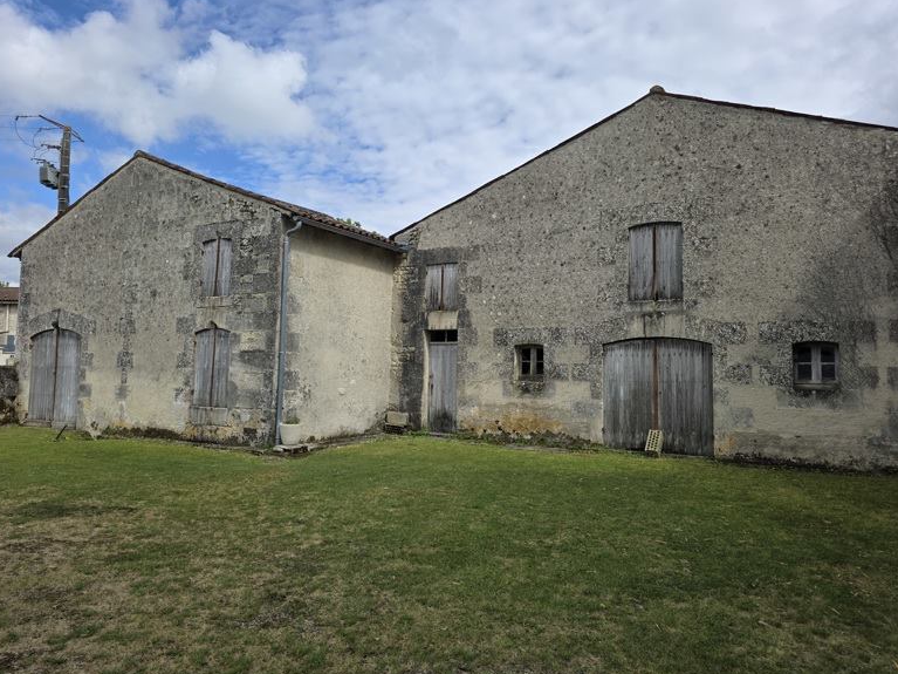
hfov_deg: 71.6
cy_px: 328
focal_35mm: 24
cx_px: 440
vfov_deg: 56.8
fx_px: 623
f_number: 1.7
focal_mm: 6.3
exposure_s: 1/7333
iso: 80
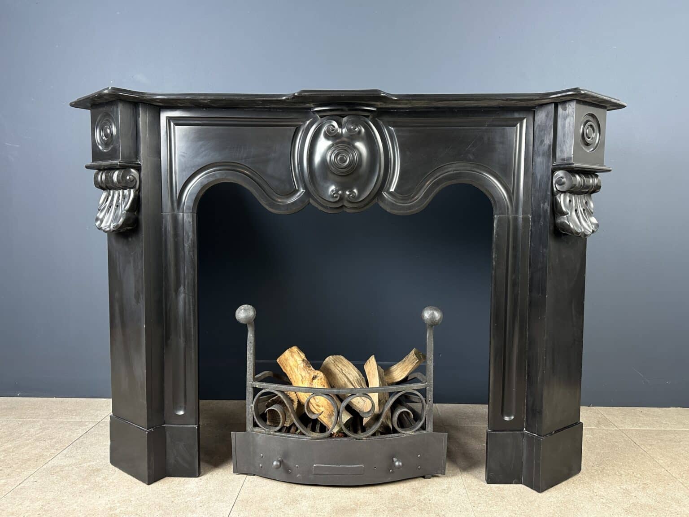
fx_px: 478
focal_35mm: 24
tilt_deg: -4.3
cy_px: 258
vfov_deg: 56.8
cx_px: 344
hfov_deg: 71.6
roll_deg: +0.5
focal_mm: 6.86
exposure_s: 1/50
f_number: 1.78
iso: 160
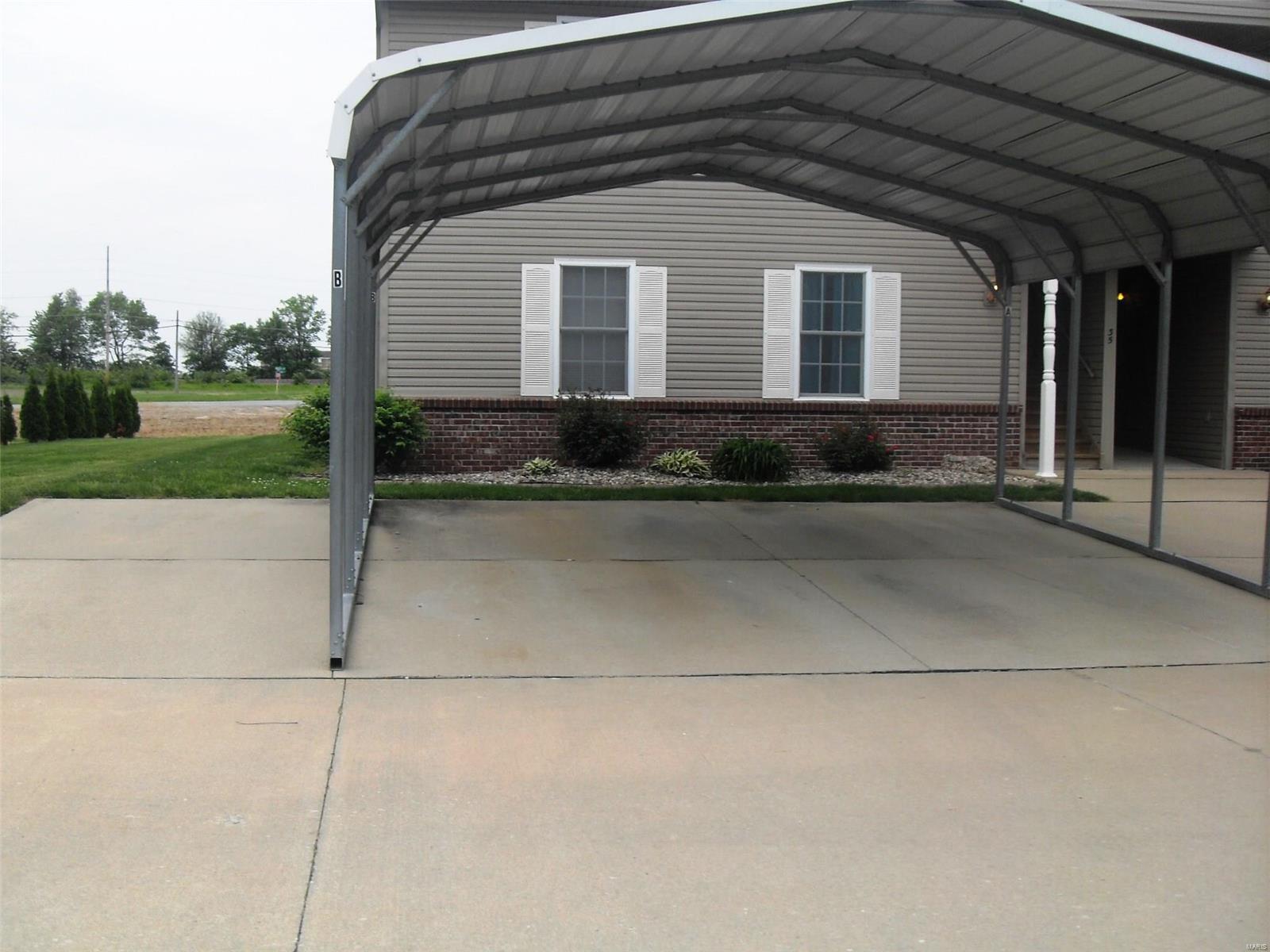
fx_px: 1357
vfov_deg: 38.7
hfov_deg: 50.1
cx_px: 635
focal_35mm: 37
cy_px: 476
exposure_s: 1/90
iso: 80
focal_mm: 6.3
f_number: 8.9
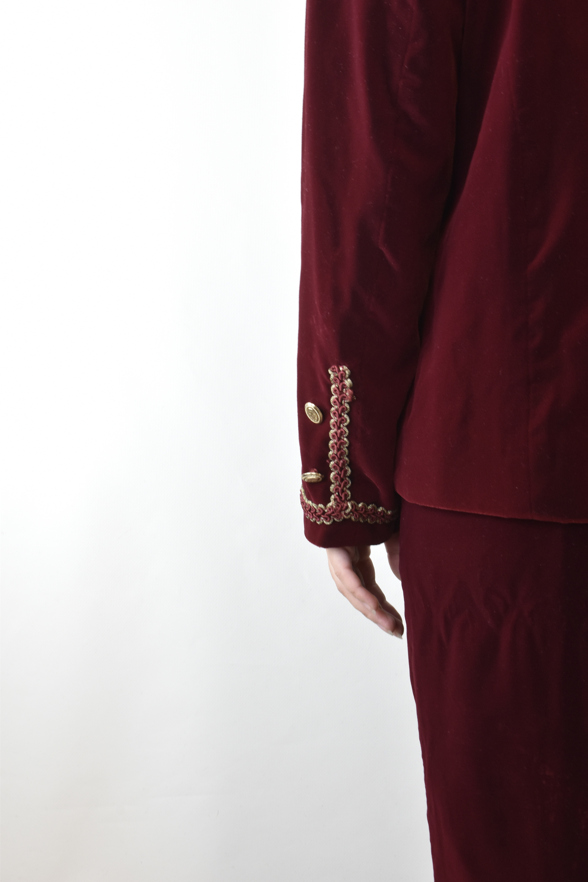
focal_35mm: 82
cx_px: 294
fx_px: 2021
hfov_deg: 16.6
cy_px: 441
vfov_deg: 24.6
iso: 1000
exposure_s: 1/25
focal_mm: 55
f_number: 13
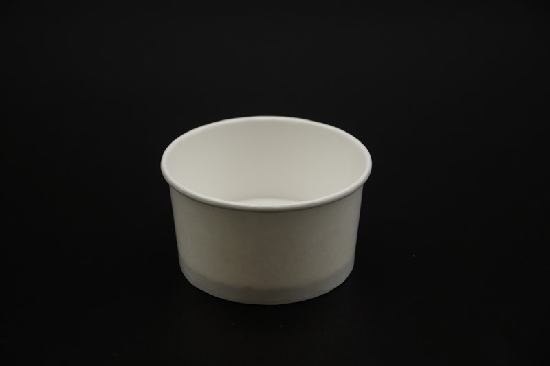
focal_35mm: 90
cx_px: 275
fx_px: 1375
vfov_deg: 15.2
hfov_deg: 22.6
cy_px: 183
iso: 200
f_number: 5
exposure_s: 1/100
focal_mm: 60
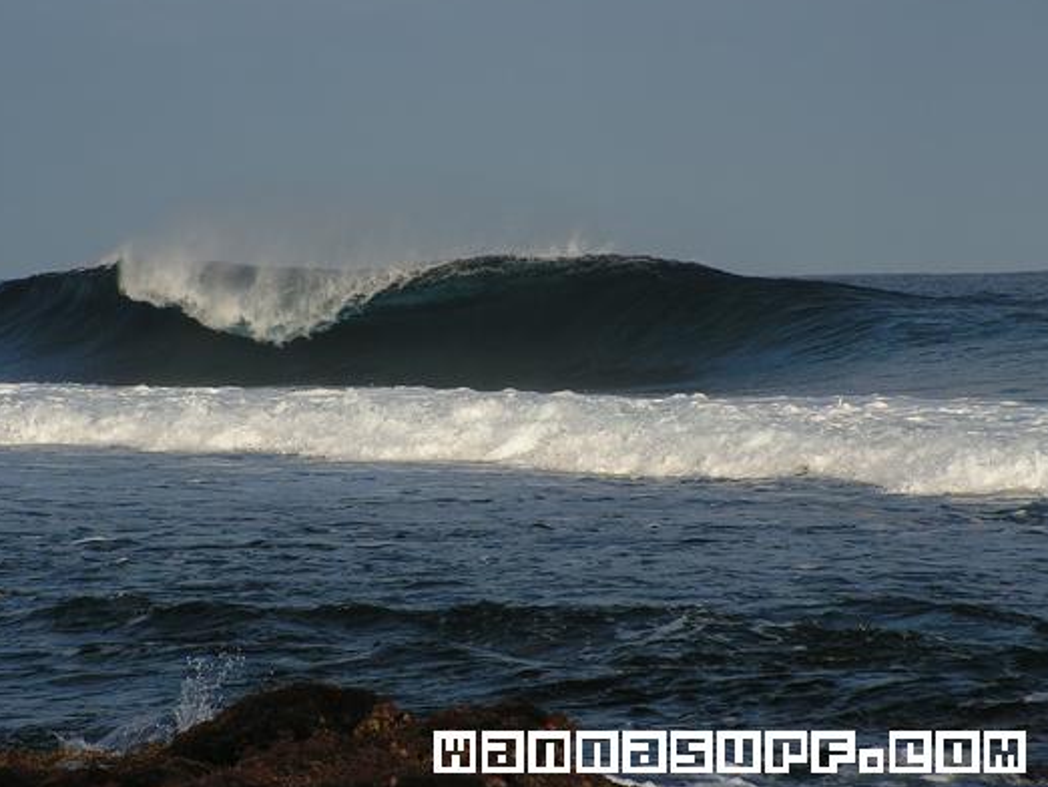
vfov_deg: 8.1
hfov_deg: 10.7
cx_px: 507
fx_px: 5573
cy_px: 385
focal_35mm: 184
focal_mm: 29.3
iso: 64
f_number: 4.8
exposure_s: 1/800
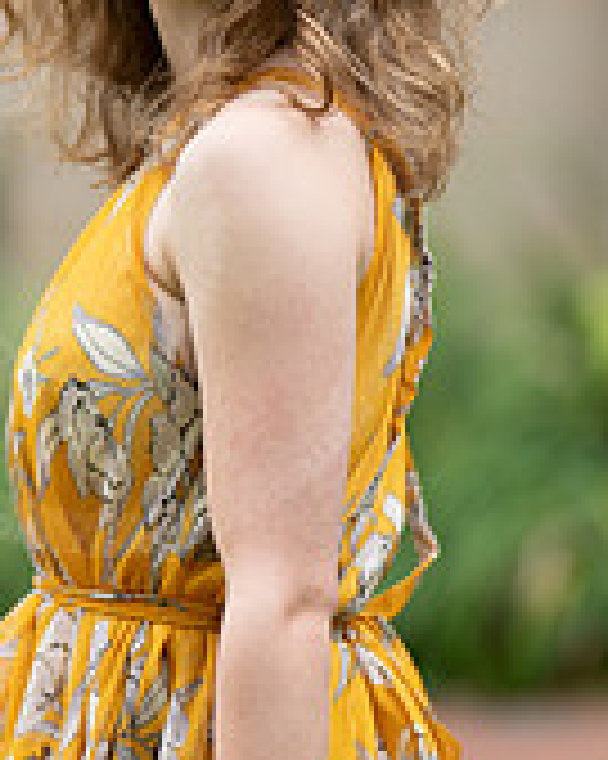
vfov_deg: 9.1
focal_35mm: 212
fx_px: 4773
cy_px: 364
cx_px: 117
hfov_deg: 7.3
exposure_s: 1/800
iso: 80
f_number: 1.2
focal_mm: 85
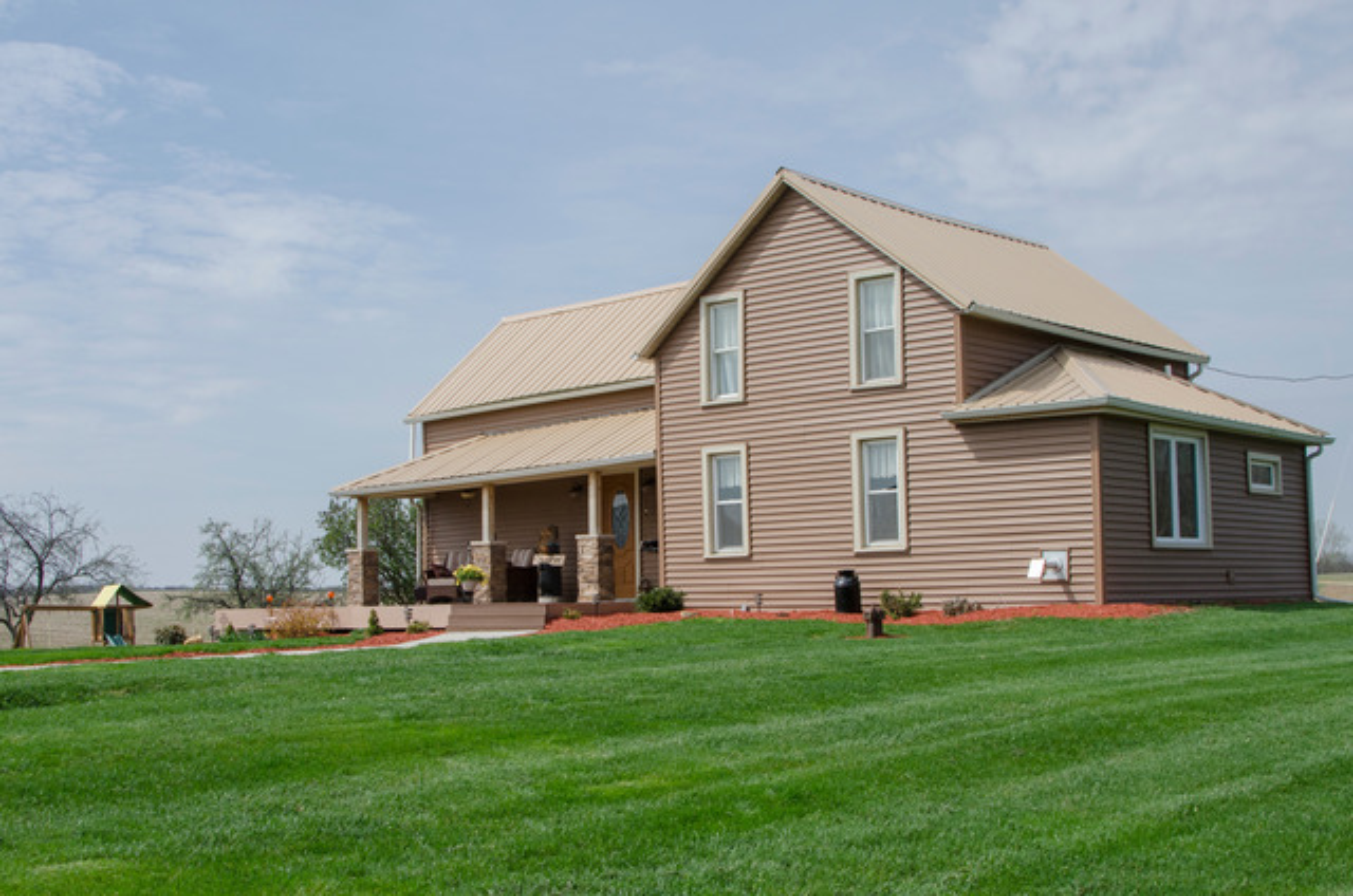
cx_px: 676
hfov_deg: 46.5
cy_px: 448
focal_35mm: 42
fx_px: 1575
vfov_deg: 31.8
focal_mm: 28
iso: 400
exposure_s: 1/1000
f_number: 13
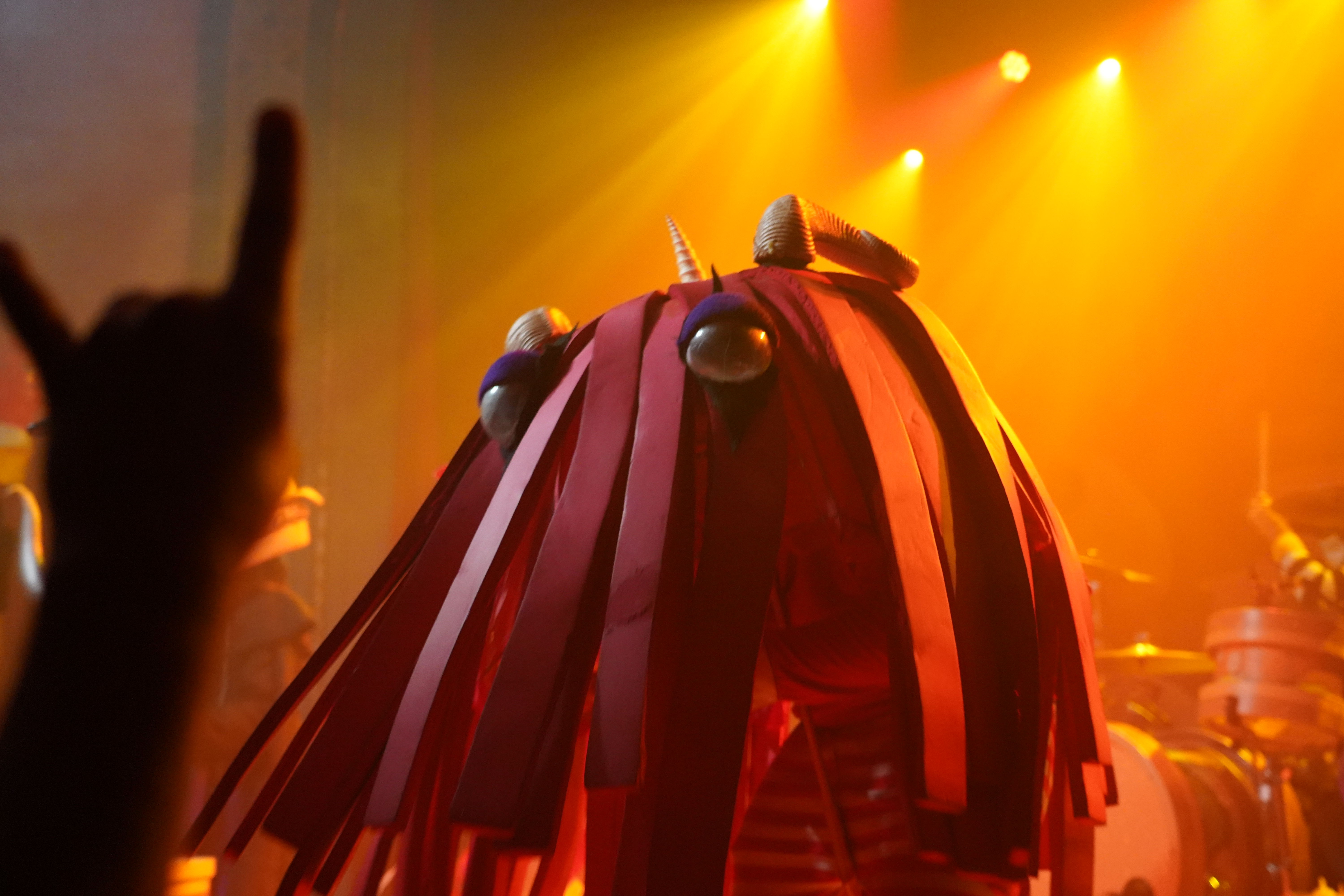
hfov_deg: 42.7
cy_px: 448
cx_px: 672
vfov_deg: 29.2
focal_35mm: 46
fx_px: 1717
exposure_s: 1/160
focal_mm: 46
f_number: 4
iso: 8000
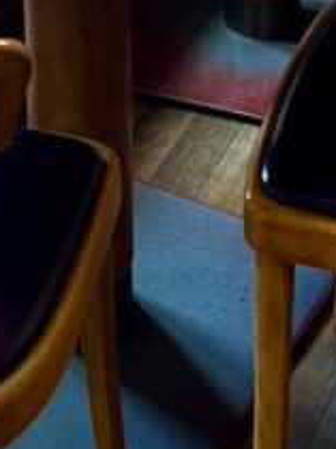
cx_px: 39
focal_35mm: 127
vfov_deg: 12.4
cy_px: -622
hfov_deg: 11.6
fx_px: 1647
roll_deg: +2.0
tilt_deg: -14.9
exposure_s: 1/100
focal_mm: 5.1
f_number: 1.6
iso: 80
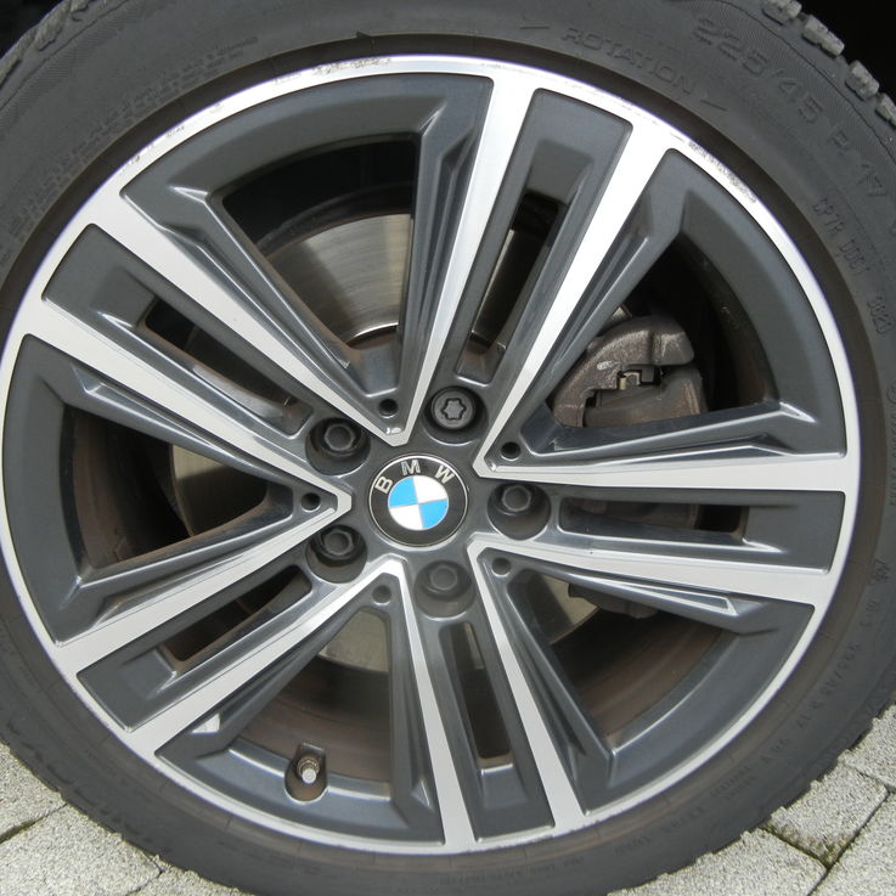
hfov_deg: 45.9
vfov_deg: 46.0
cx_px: 384
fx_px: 1054
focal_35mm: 36
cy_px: 446
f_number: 3.5
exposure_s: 1/77
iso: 160
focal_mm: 5.4
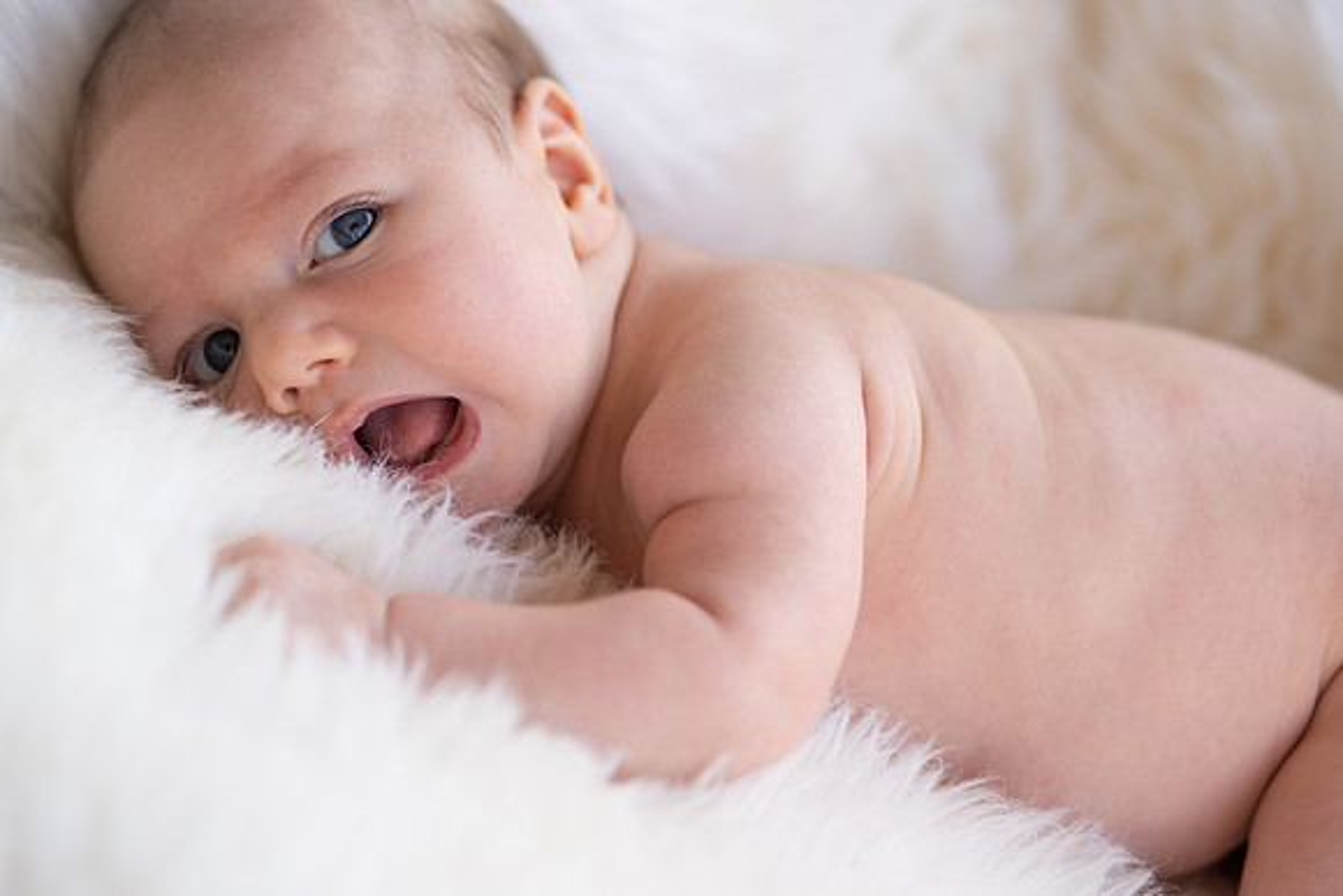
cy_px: 448
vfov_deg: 16.1
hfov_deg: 23.9
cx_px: 672
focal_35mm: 85
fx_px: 3172
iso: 100
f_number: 2.5
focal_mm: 85
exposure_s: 1/125
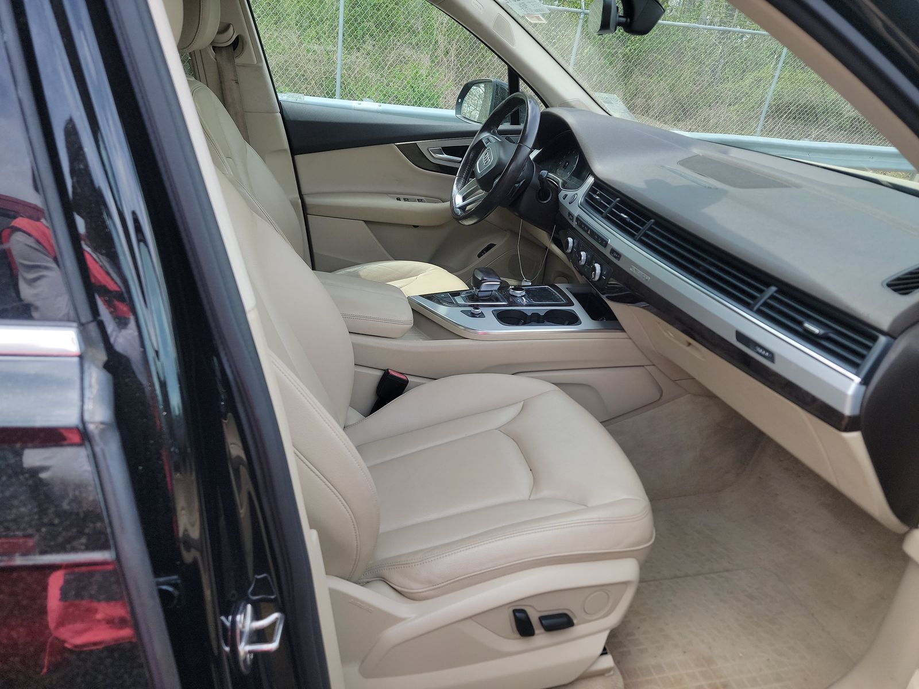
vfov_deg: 56.8
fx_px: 637
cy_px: 344
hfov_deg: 71.6
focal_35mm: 24
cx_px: 460
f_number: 1.8
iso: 50
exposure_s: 1/145
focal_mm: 6.7
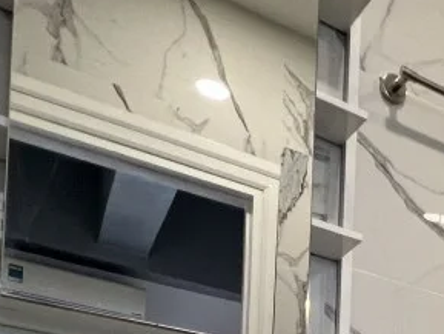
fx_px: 693
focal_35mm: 54
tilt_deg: +1.2
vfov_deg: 20.9
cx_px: 613
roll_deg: -1.7
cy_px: 560
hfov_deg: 27.8
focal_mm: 1.57
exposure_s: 1/50
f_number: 1.8
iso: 160
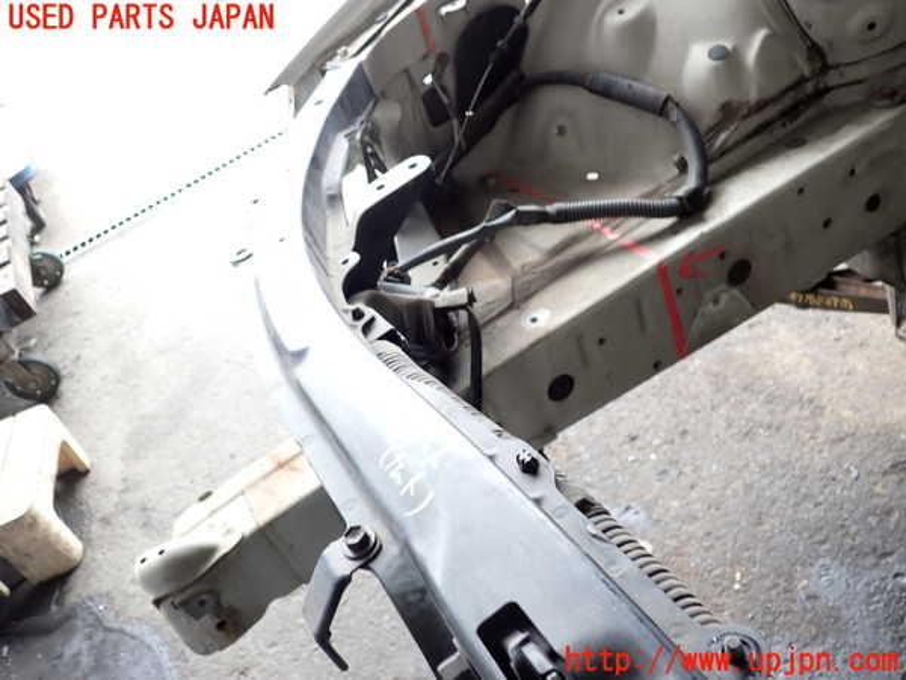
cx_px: 453
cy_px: 340
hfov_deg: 60.0
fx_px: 785
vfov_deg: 46.8
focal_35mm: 30
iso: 100
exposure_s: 1/60
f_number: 2.3
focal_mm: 5.4
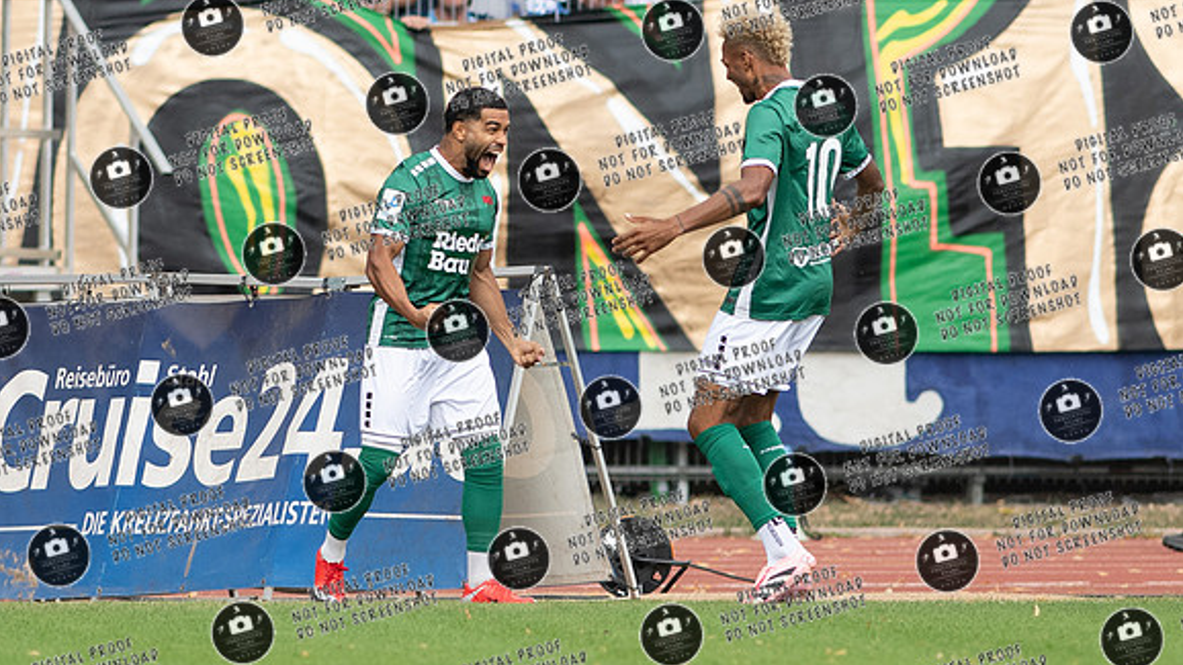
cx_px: 375
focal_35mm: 1112
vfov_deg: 1.1
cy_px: 172
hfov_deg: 1.9
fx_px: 34878
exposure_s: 1/1600
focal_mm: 300
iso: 360
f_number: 3.5
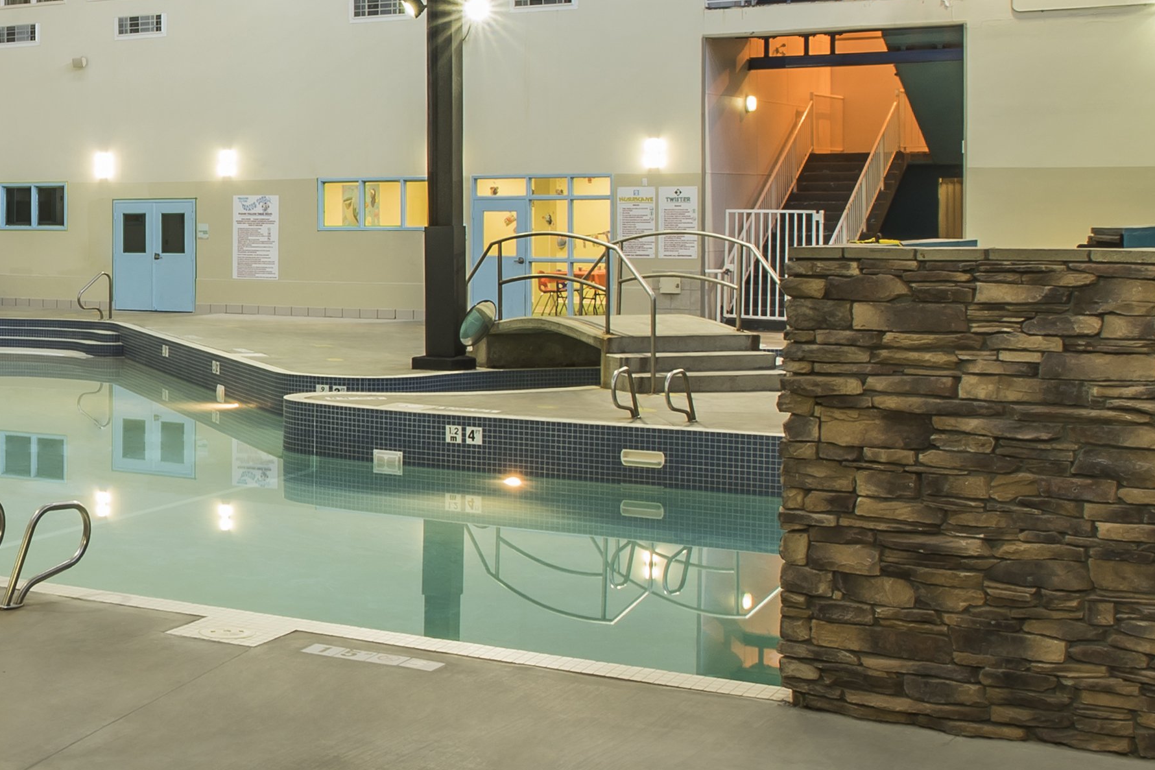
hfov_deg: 30.8
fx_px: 1828
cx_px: -151
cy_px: 414
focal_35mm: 57
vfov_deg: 23.8
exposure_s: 5
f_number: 22
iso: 50
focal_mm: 17
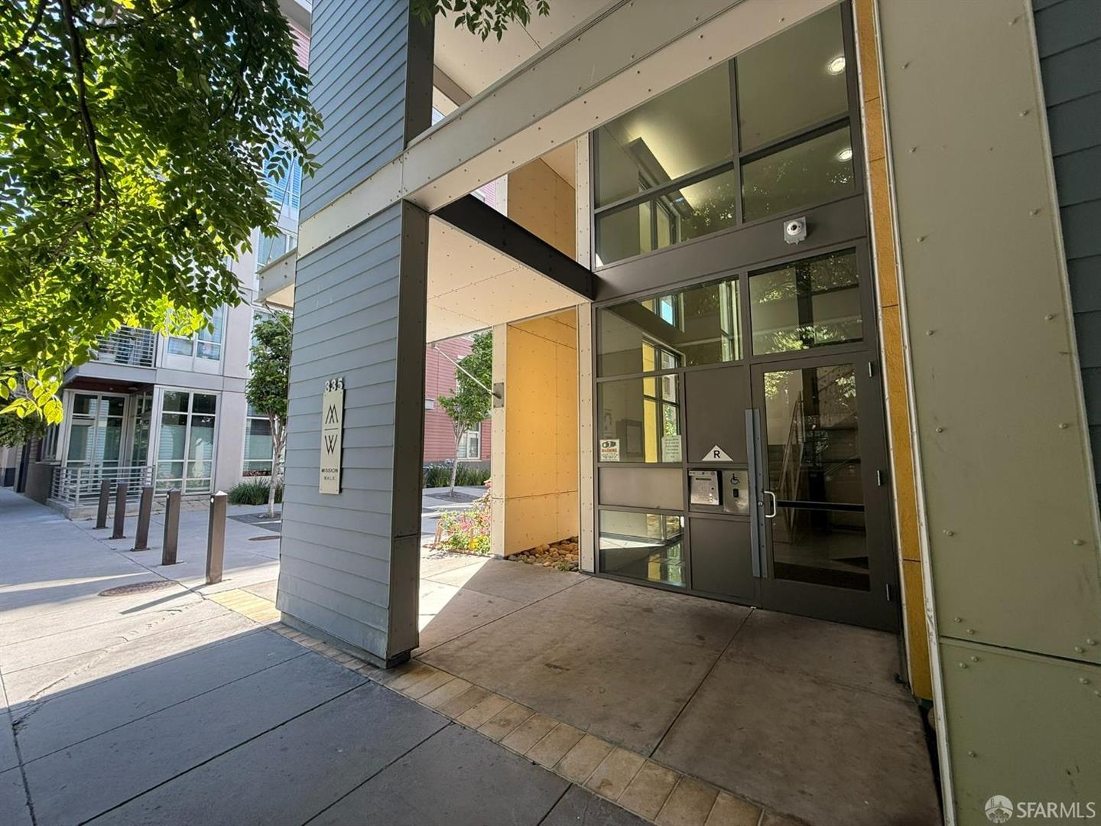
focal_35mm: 14
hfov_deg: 102.1
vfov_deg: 85.7
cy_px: 413
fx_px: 445
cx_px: 550
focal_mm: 2.22
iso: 50
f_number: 2.2
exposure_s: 1/142
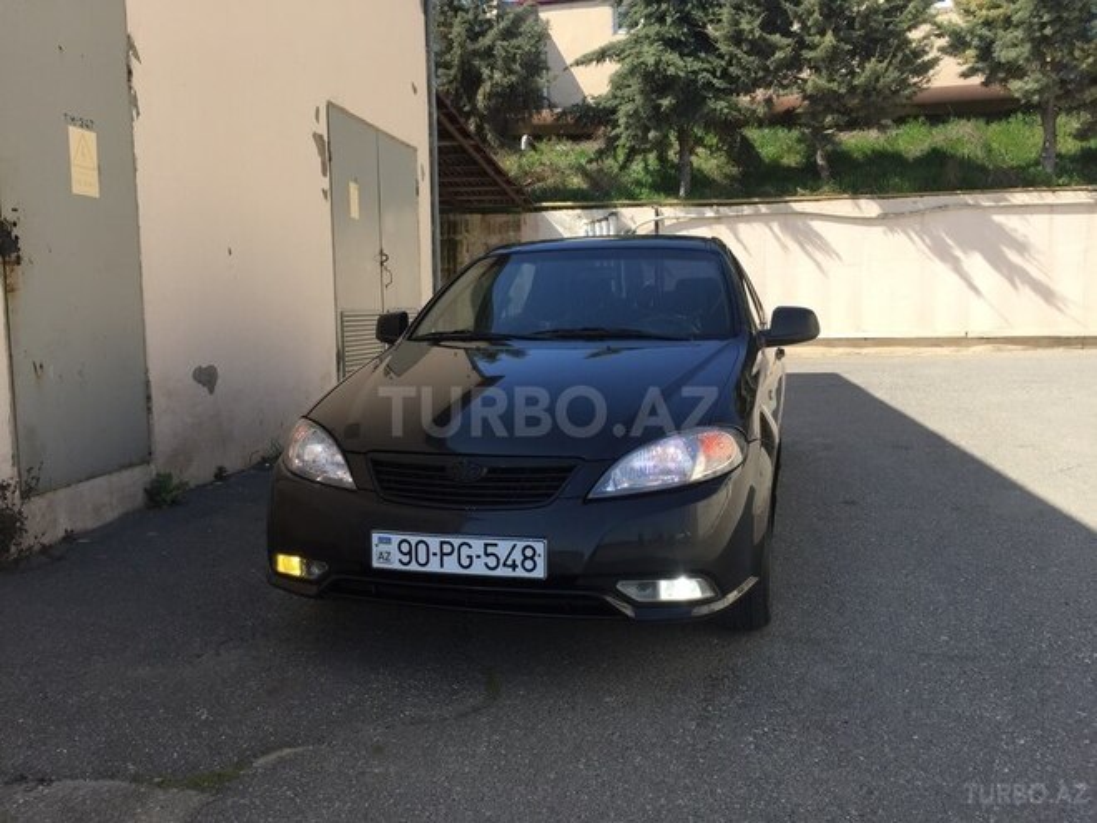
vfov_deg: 48.2
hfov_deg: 61.7
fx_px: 919
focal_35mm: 29
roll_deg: +1.5
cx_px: 548
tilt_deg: -6.2
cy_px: 412
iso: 32
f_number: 2.2
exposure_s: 1/1068
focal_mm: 4.15
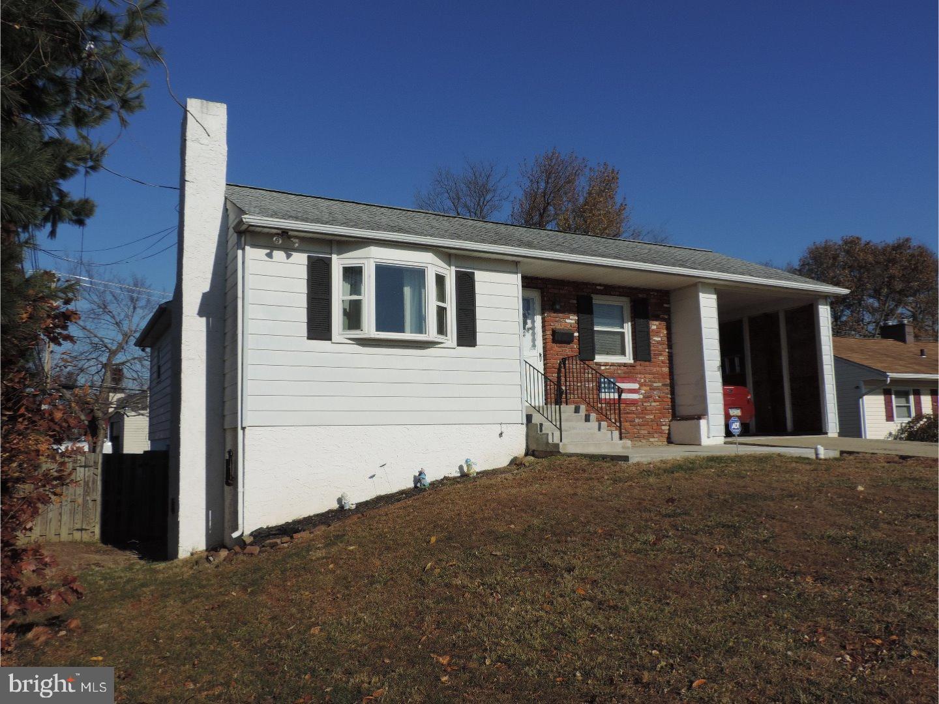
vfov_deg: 49.7
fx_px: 760
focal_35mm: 28
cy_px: 352
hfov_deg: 63.4
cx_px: 470
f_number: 4.3
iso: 80
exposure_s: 1/1250
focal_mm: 4.9
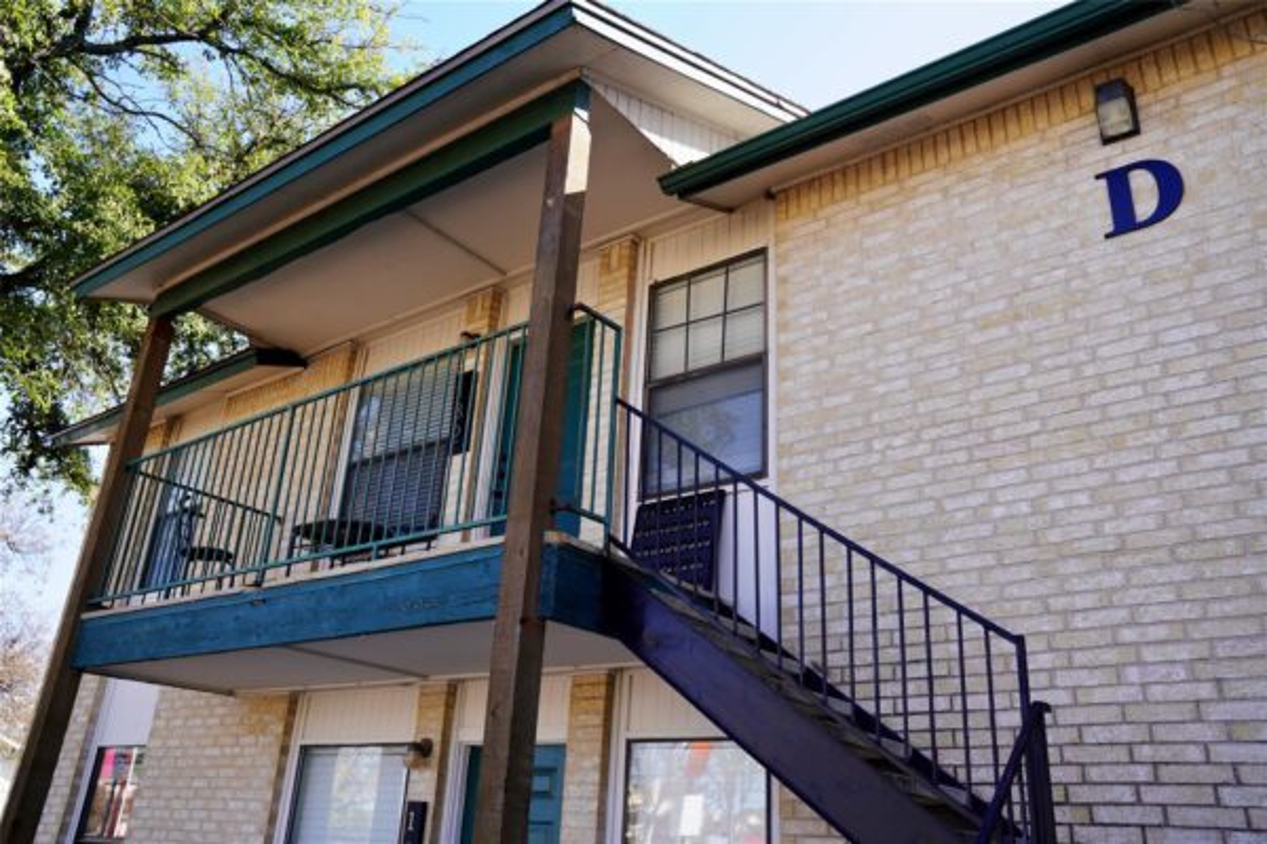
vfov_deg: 45.0
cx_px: 634
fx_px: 1021
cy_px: 422
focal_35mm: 29
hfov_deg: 63.7
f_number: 5
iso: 100
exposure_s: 1/125
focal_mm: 29
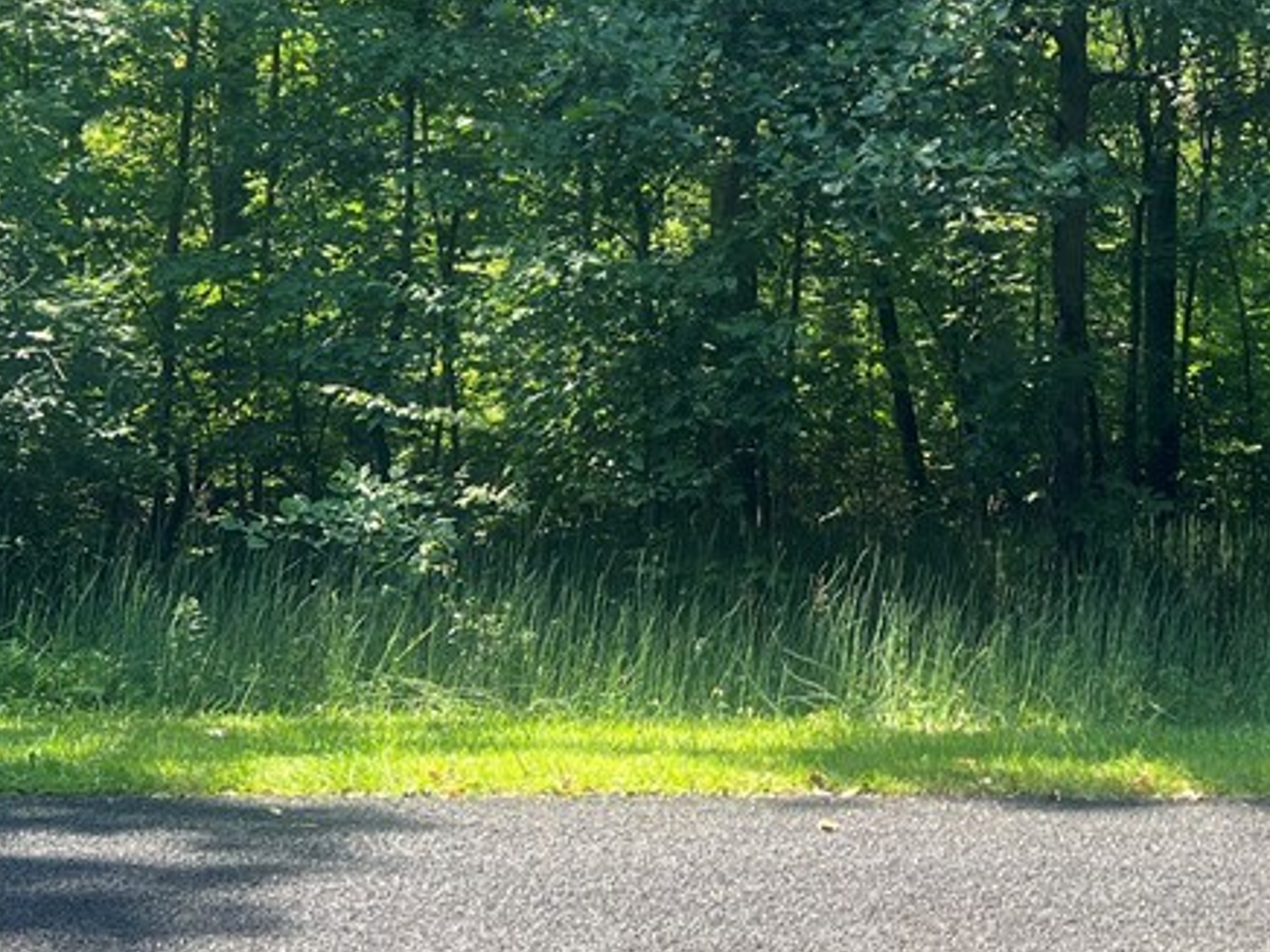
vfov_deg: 23.8
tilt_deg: +3.7
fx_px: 2238
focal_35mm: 61
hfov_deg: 31.3
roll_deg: +0.5
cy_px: 265
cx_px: 897
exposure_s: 1/473
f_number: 1.5
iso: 50
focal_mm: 5.7
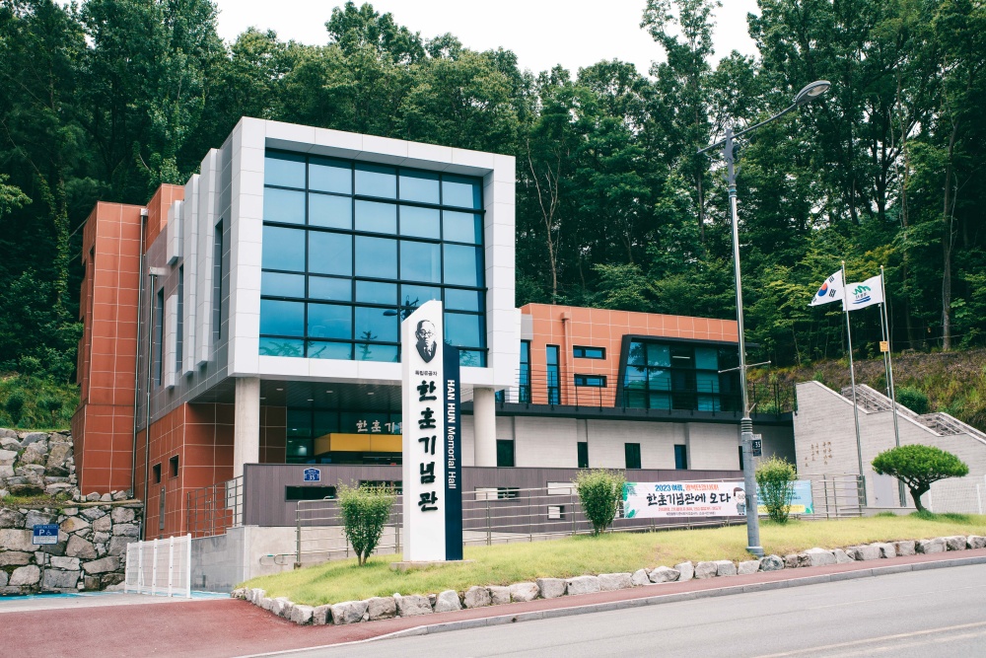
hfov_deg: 47.4
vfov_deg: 32.6
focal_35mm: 41
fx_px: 1123
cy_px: 329
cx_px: 493
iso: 400
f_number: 7.1
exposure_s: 1/800
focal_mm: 41
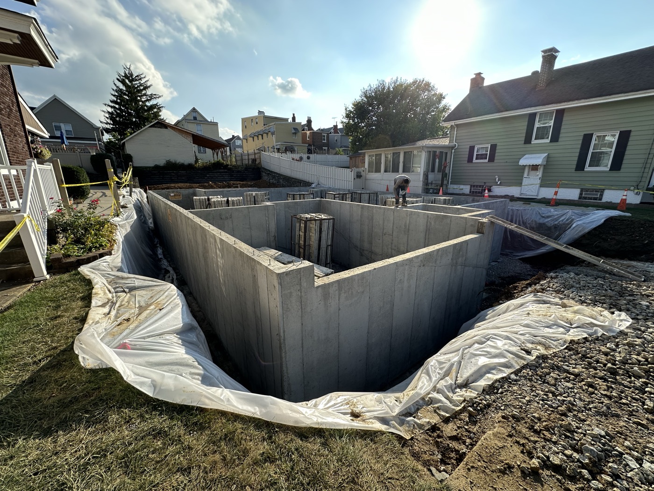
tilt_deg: -17.5
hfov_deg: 102.1
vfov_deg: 85.7
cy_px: 246
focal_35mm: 14
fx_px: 265
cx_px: 327
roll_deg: -0.9
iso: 40
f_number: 2.2
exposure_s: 1/720
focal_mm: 2.22
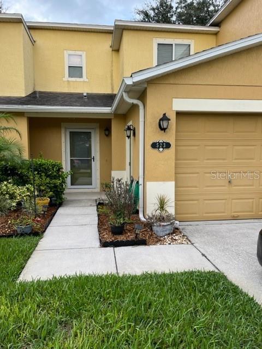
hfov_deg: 53.1
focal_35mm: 26
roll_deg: +0.2
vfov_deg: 67.3
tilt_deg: -5.4
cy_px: 174
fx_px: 262
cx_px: 131
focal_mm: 5.1
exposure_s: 1/165
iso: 50
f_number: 1.6
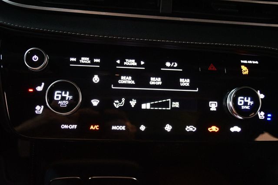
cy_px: 92
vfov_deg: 29.8
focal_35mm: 45
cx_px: 139
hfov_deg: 43.6
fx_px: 347
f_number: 4.5
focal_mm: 30
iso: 5000
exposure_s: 1/60
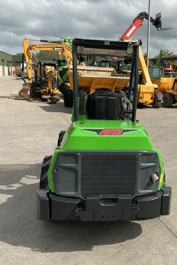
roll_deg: -3.5
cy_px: 133
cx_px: 137
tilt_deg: -10.1
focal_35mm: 39
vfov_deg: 49.6
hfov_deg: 33.4
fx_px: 288
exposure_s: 1/1984
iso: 25
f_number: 1.8
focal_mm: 3
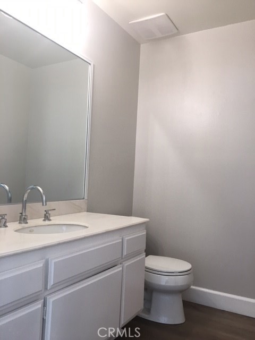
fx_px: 285
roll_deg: -2.1
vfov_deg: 61.7
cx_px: 128
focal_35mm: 29
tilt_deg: +3.1
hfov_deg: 48.2
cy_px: 170
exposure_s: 1/33
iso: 50
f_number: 2.2
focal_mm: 4.15
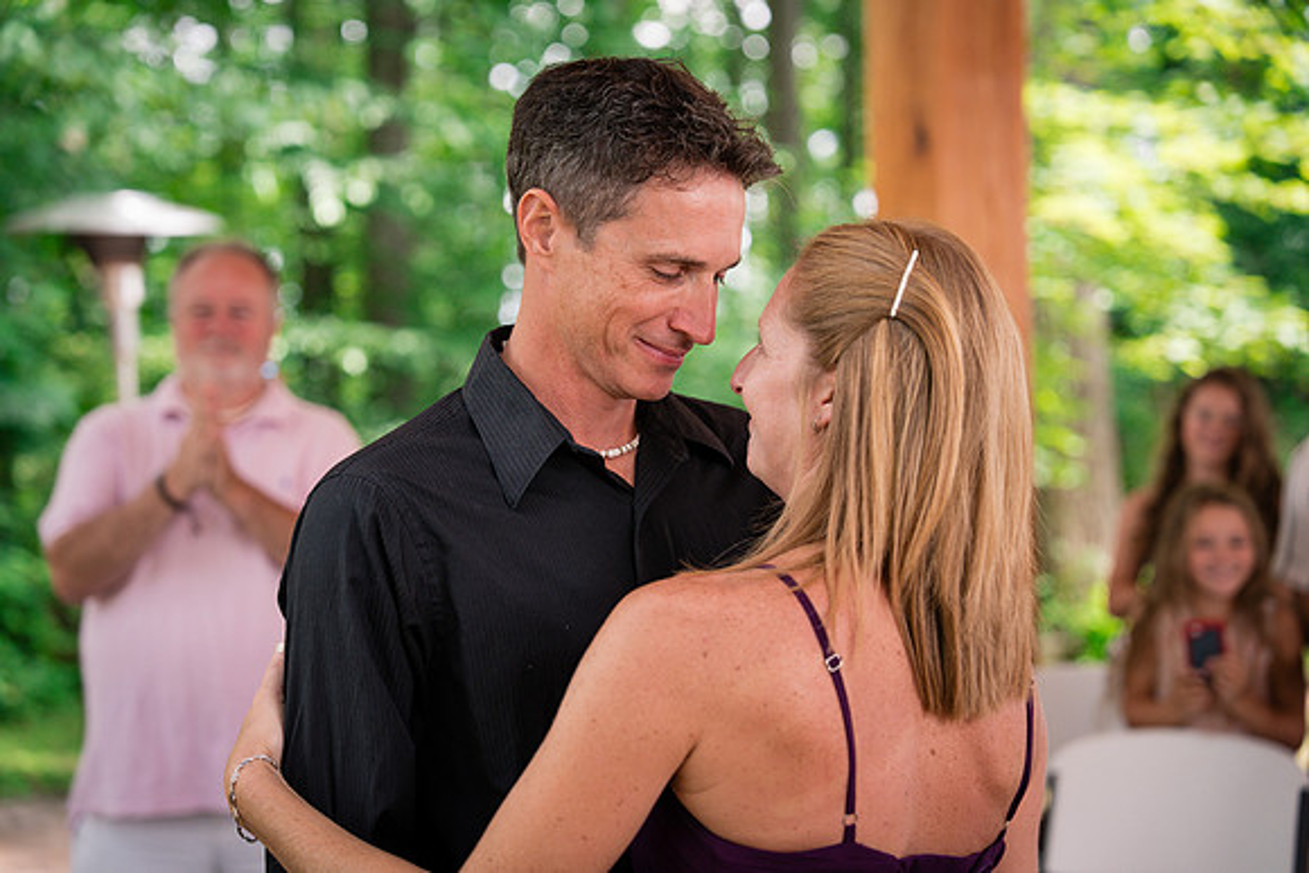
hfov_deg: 28.8
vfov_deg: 19.5
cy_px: 436
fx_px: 2546
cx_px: 654
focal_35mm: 70
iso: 400
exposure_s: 1/400
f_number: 2.8
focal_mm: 70
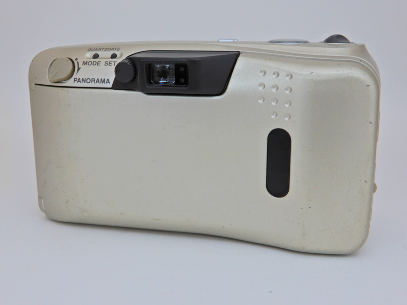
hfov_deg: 42.1
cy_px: 152
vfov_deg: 32.2
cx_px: 204
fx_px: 529
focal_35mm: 45
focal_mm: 8
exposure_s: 1/30
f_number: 4
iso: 100
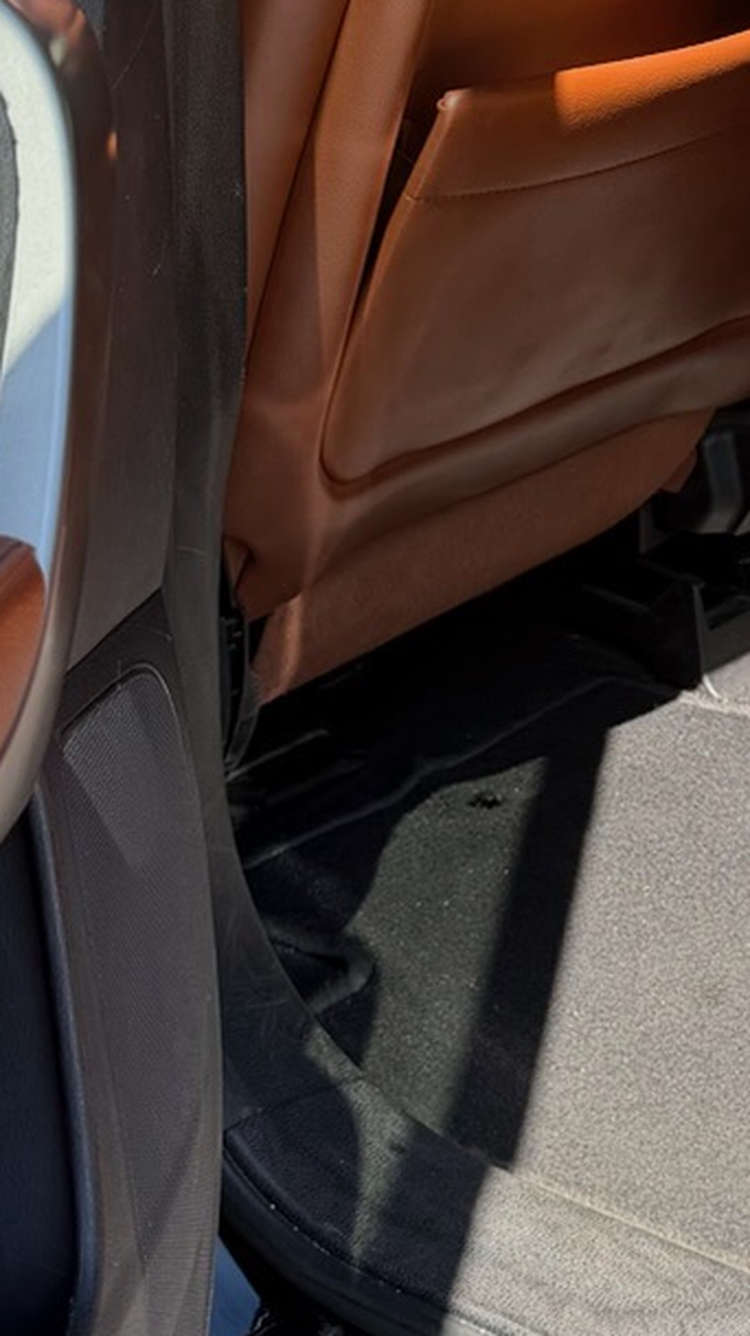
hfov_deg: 13.5
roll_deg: +2.7
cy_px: 90
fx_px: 3115
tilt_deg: -16.6
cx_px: 792
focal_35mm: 88
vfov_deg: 23.4
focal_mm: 6.76
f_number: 1.78
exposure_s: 1/607
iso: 80
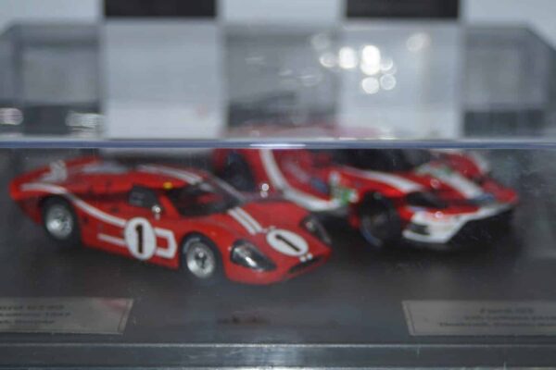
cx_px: 278
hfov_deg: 22.6
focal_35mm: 90
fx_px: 1390
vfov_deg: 15.2
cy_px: 185
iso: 200
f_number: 5.6
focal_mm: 60
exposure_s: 1/60
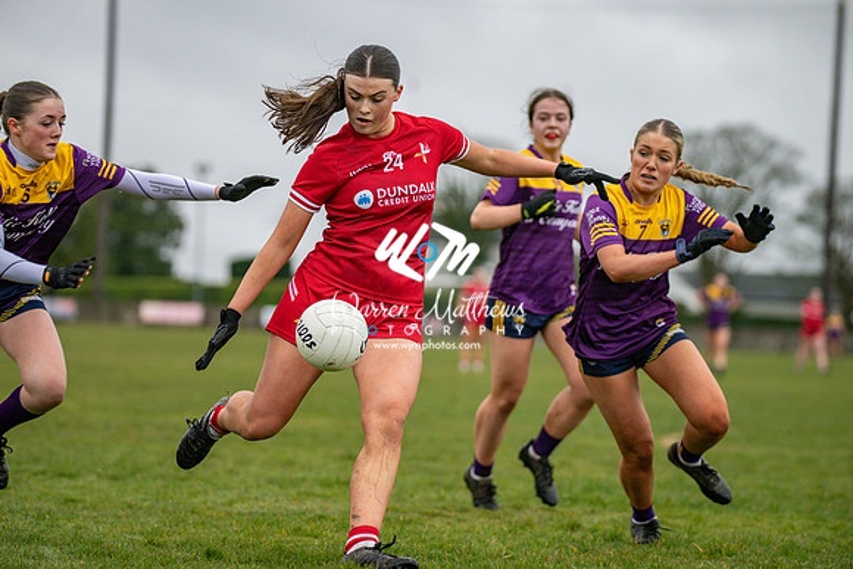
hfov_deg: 14.2
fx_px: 3436
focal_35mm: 145
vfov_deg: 9.5
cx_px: 426
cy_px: 284
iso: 450
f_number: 2.8
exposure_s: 1/1000
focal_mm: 145
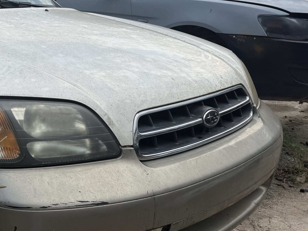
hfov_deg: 33.4
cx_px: -7
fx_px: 463
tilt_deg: -4.1
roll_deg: +1.0
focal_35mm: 52
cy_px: 51
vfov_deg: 27.6
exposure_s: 1/2703
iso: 80
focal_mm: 6.76
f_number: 1.78
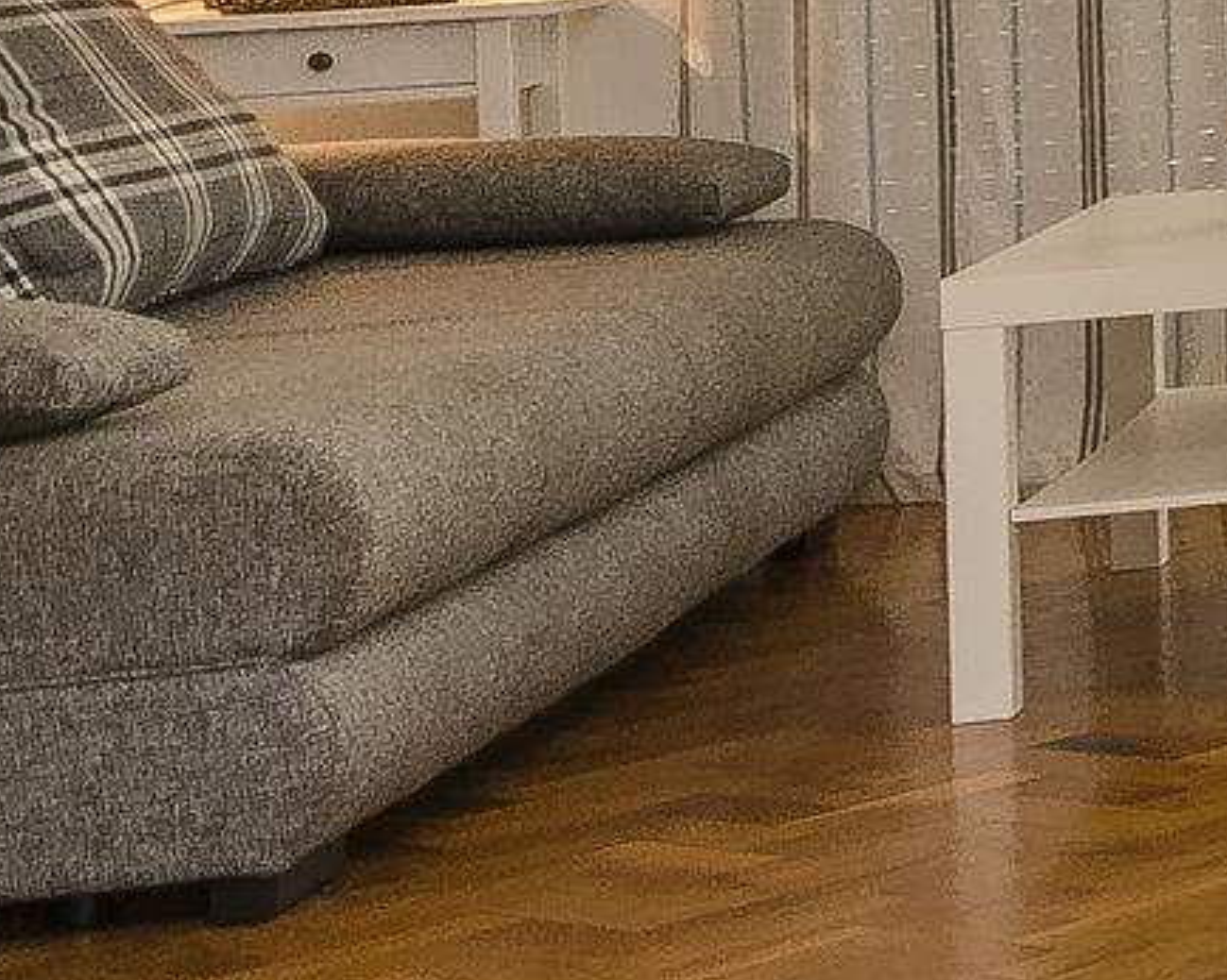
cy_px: -463
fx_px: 3956
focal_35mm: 109
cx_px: 3653
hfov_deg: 11.2
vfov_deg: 13.4
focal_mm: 12
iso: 160
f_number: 8
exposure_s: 1/30
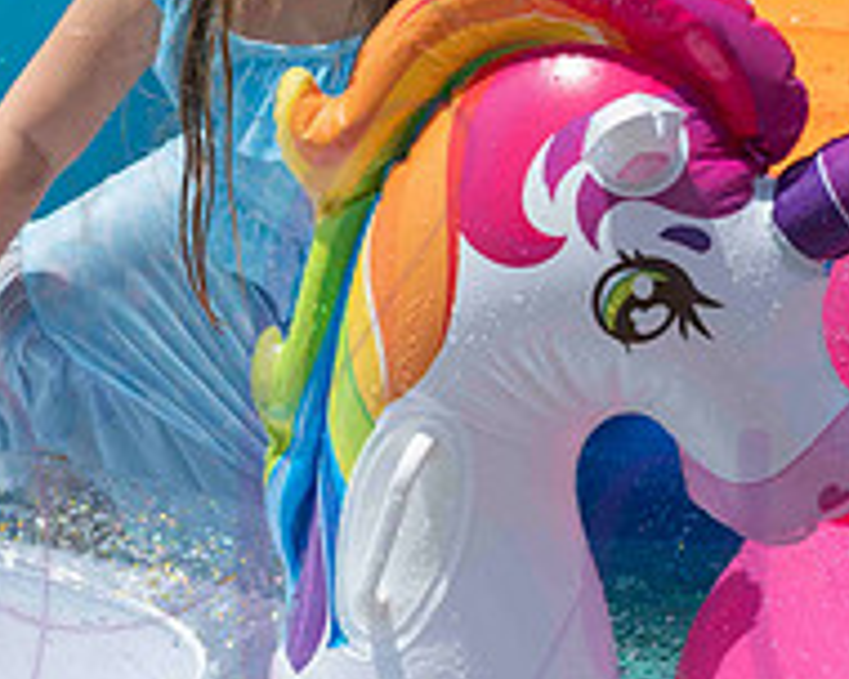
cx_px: 112
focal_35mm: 142
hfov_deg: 13.5
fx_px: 3568
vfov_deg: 10.9
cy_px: 190
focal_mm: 48
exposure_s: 1/400
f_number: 16
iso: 400
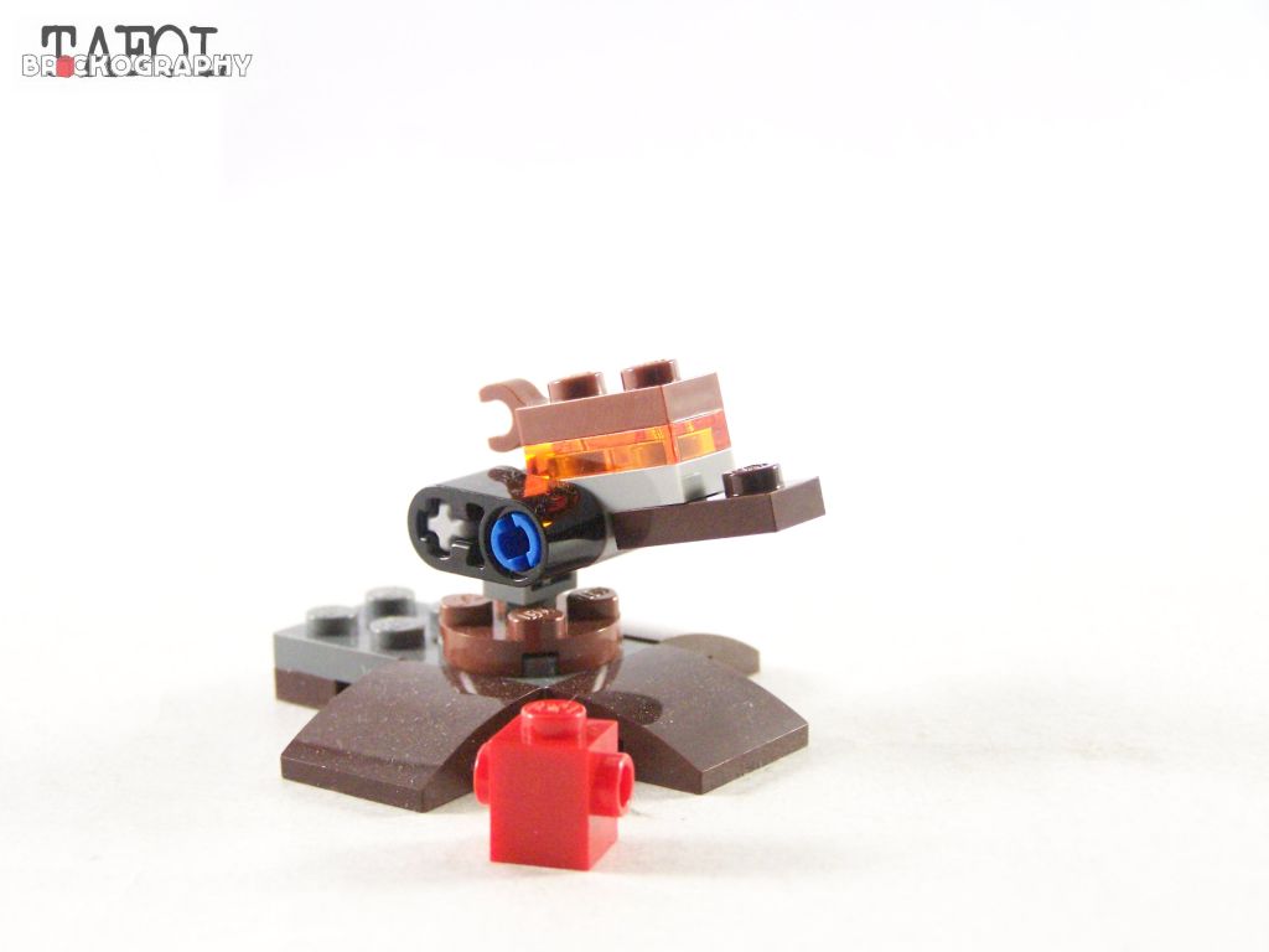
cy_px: 476
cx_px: 634
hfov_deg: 26.0
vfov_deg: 19.6
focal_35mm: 75
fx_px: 2749
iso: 400
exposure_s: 1/60
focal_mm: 12.4
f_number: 3.2
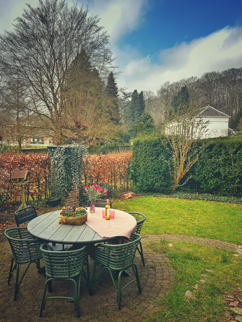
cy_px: 161
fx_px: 242
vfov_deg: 67.3
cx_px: 121
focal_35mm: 26
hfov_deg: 53.1
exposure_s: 1/1377
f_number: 1.5
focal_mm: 5.7
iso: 50
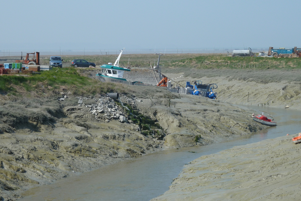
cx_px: 150
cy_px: 92
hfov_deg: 17.6
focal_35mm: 116
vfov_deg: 11.8
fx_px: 970
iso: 80
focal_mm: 18.2
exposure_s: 1/500
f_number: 5
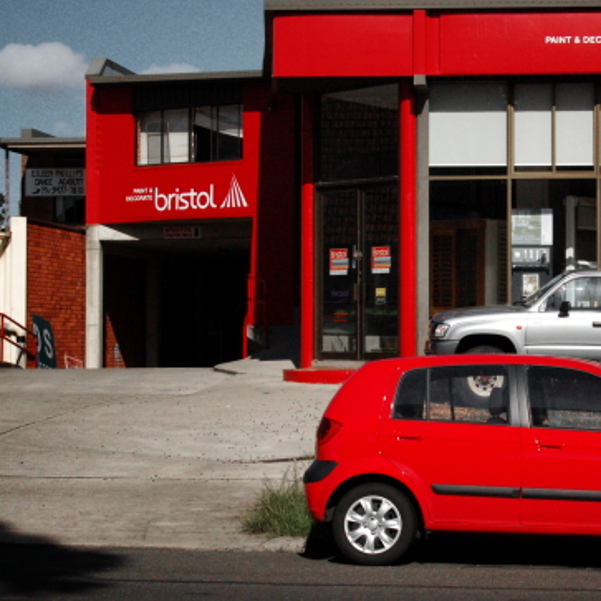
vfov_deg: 16.9
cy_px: 272
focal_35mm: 103
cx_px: 439
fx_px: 2023
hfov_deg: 16.8
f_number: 18
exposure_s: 1/1250
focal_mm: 42
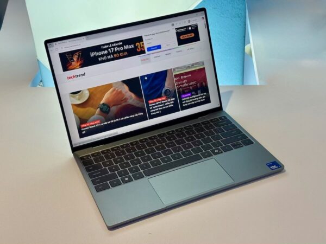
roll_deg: +3.7
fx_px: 490
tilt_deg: -32.1
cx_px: 163
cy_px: 122
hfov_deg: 36.8
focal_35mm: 52
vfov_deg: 28.0
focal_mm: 5.96
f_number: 1.6
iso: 50
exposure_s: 1/60
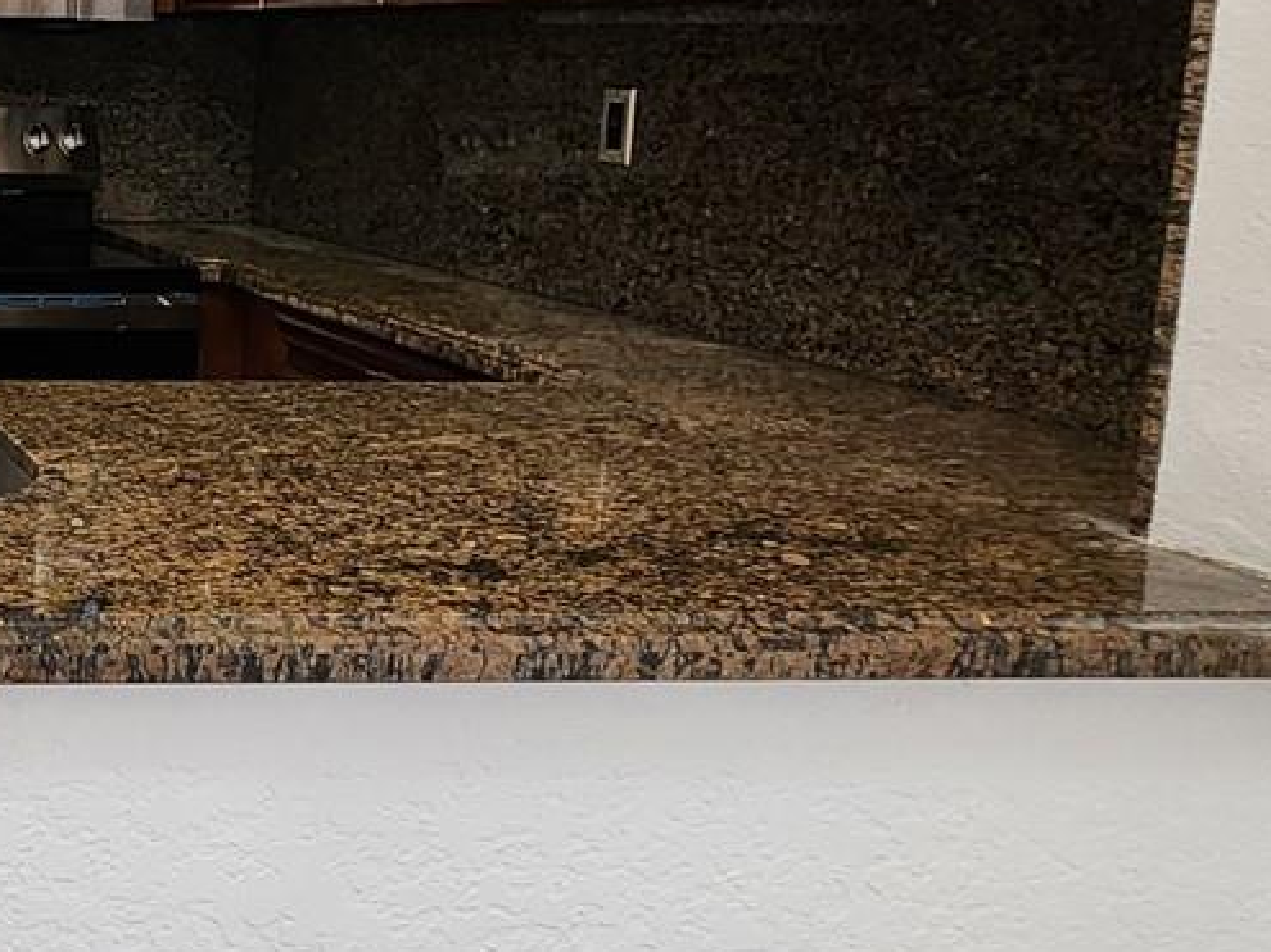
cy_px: 226
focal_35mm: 42
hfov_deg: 33.4
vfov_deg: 33.6
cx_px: -362
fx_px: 1542
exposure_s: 1/60
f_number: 2.2
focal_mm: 2.2
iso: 250
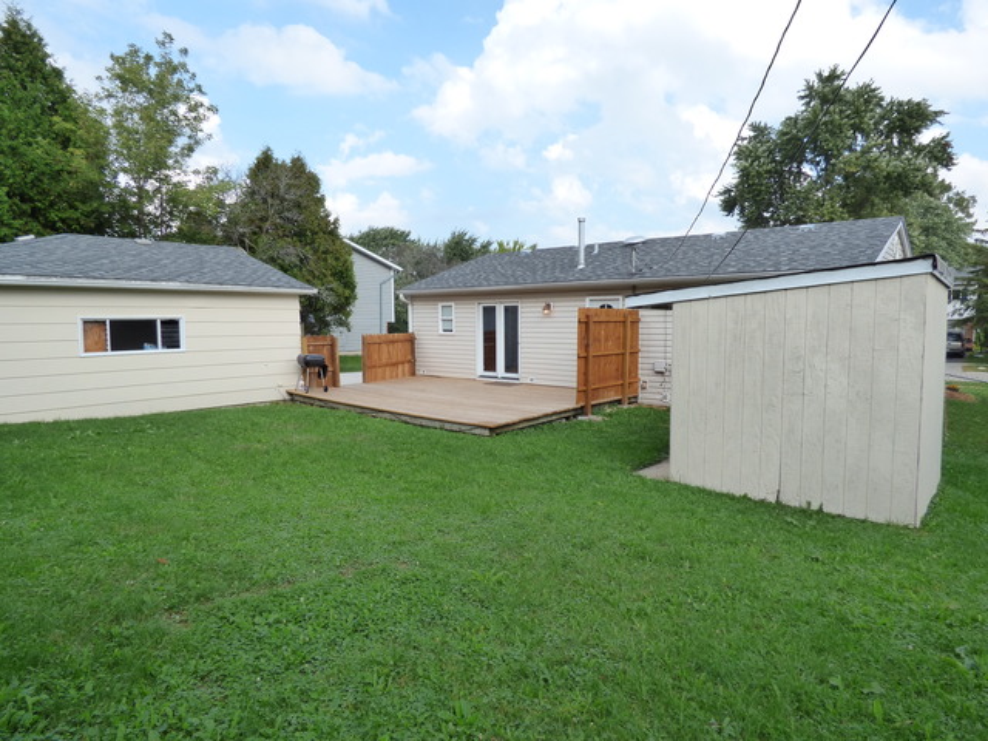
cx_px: 494
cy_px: 370
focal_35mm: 20
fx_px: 571
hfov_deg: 81.7
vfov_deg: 66.0
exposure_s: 1/800
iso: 200
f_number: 3.2
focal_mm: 3.58
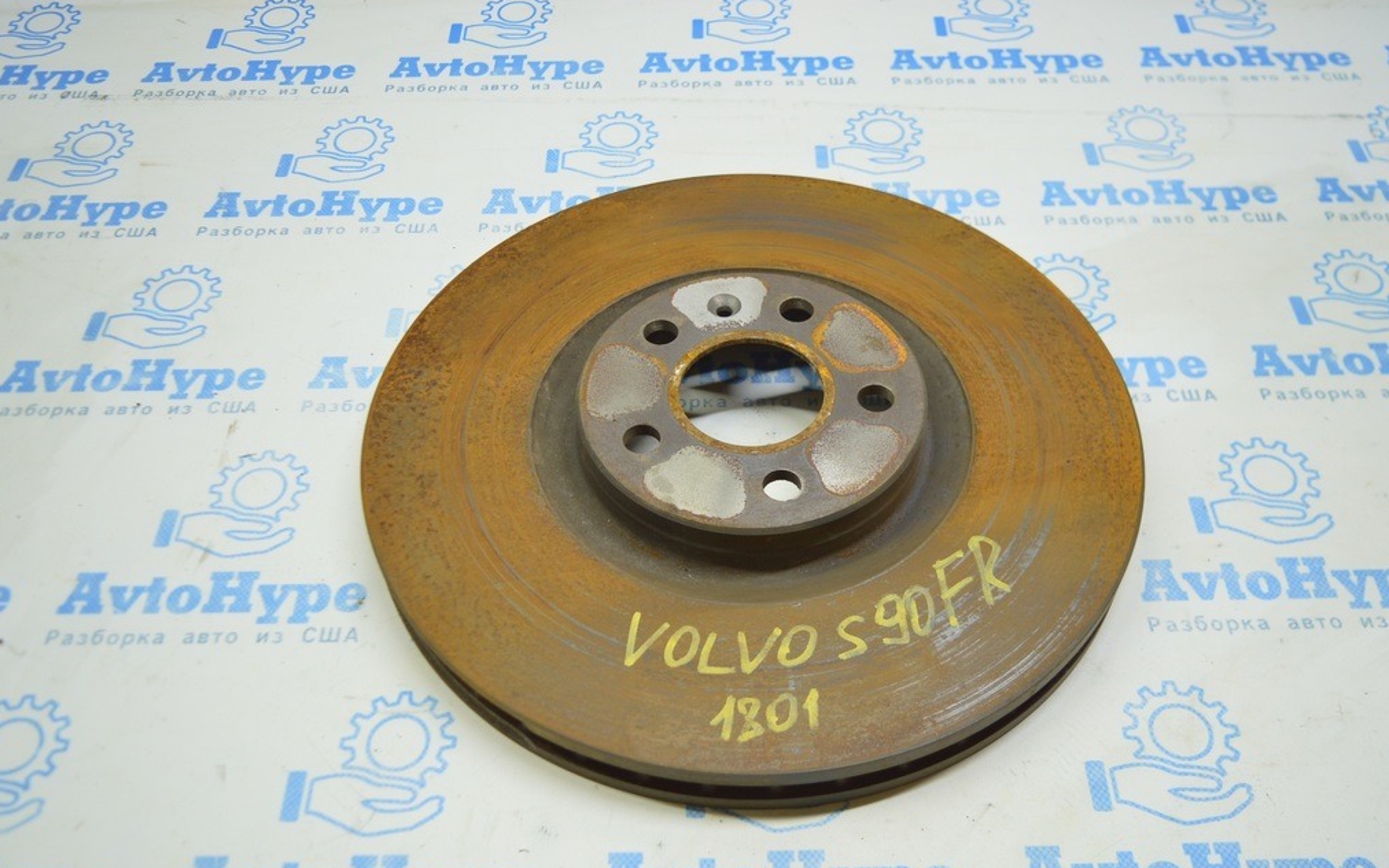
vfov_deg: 37.3
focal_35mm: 34
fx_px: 1287
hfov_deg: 56.7
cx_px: 689
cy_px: 466
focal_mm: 22
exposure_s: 1/40
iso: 400
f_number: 3.8
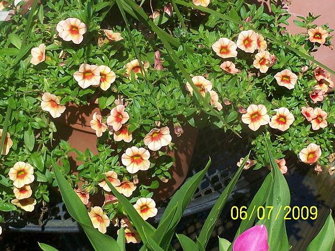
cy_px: 94
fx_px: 1557
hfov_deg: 12.3
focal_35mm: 161
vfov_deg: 9.2
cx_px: 131
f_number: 4.5
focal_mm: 21.2
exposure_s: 1/500
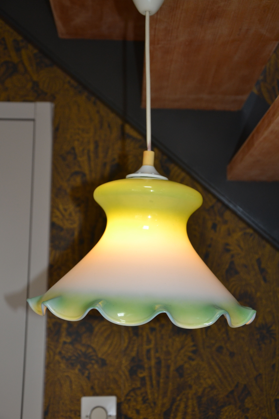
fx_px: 558
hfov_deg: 28.1
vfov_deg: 41.1
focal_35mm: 48
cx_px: 140
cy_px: 210
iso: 400
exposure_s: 1/100
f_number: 4.2
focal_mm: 32
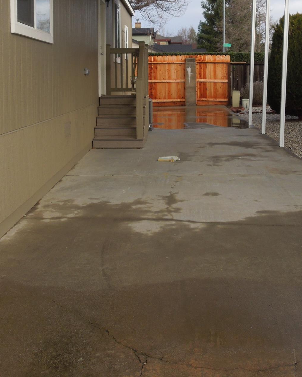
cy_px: 92
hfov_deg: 31.4
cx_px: 166
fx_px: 536
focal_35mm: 48
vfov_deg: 37.8
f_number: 3.6
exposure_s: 1/320
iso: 100
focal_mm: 5.6
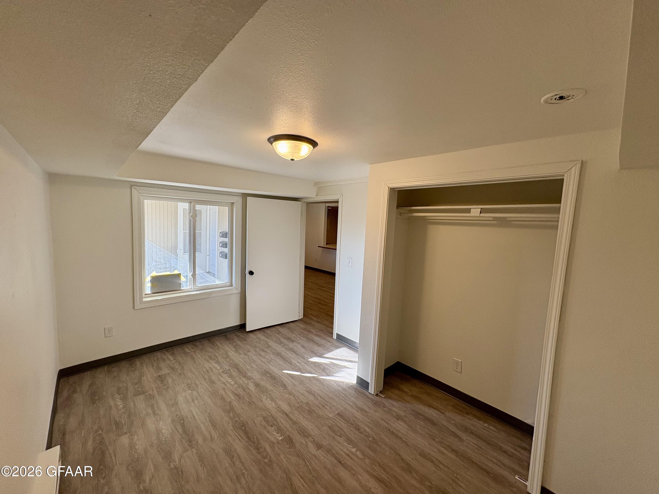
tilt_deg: -4.8
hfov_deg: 102.1
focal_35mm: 14
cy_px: 247
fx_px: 267
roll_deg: -2.6
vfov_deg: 85.7
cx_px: 330
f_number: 2.2
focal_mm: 2.22
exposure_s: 1/120
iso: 80
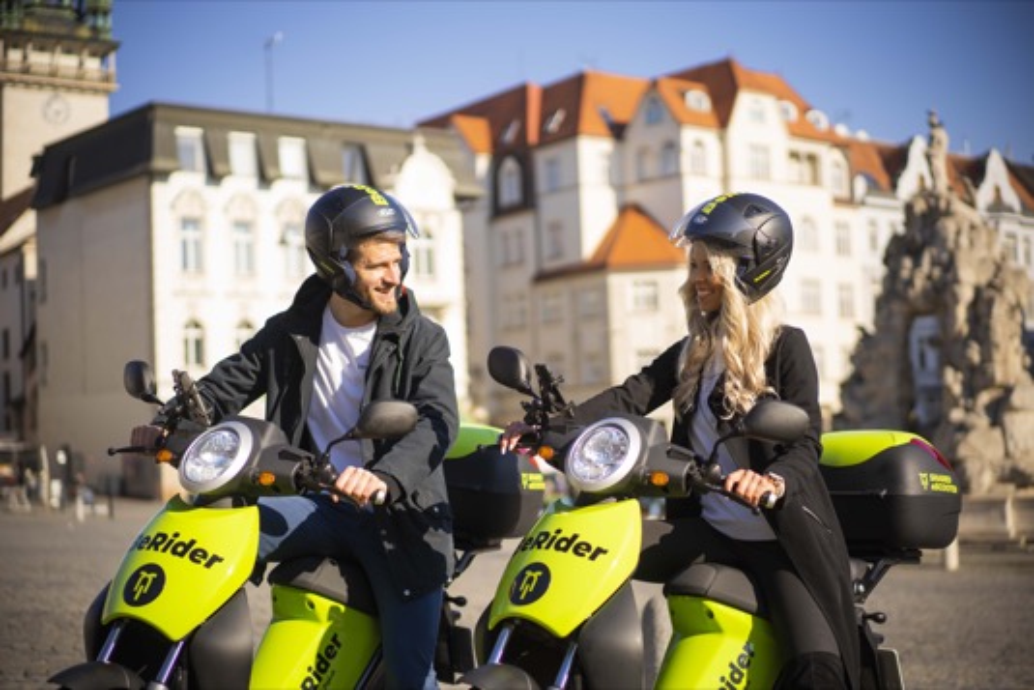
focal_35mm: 55
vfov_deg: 24.6
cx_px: 517
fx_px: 1580
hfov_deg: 36.2
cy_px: 345
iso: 100
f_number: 2
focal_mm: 55
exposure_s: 1/2000
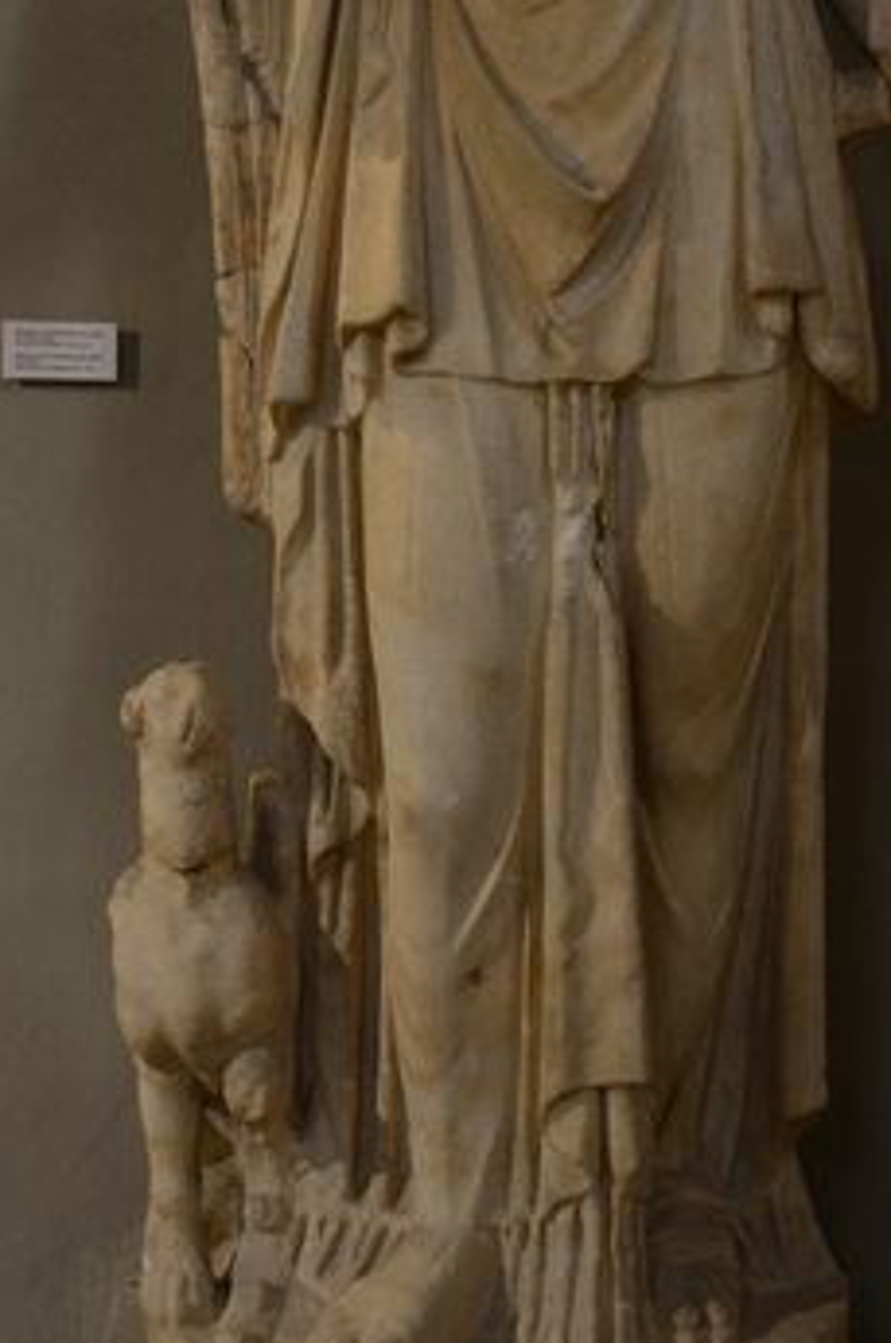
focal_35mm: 75
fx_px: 2793
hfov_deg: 18.1
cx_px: 506
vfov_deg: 26.8
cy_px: 389
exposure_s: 1/13
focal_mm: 26
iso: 1000
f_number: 3.8
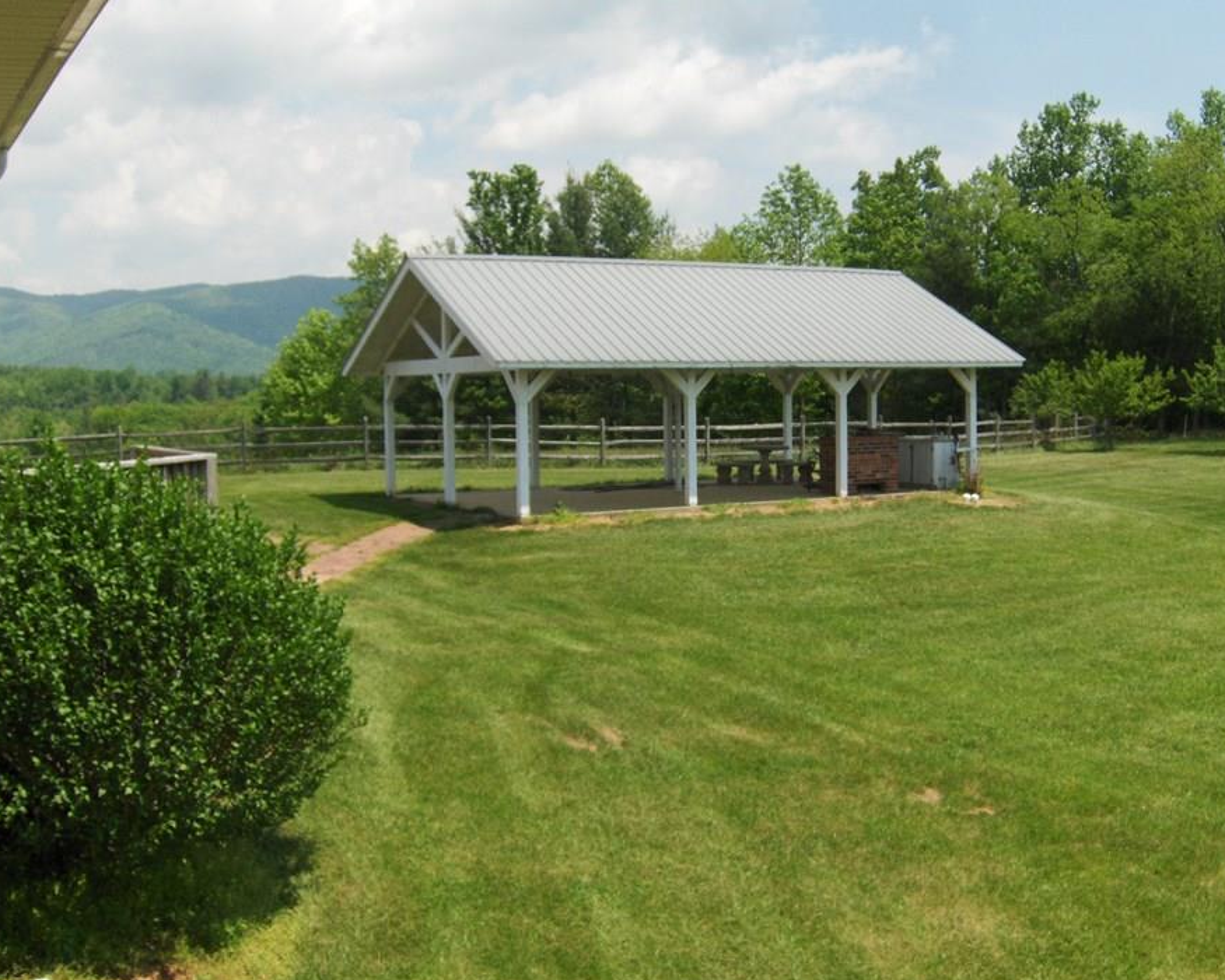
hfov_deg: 45.7
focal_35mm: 40
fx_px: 1450
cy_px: 482
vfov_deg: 37.3
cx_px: 679
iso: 100
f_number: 5.5
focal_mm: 7.5
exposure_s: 1/787
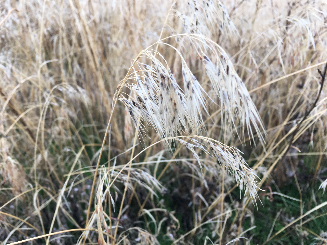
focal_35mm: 29
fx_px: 274
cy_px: 122
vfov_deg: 48.2
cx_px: 164
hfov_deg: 61.7
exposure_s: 1/60
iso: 32
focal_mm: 4.15
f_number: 2.2
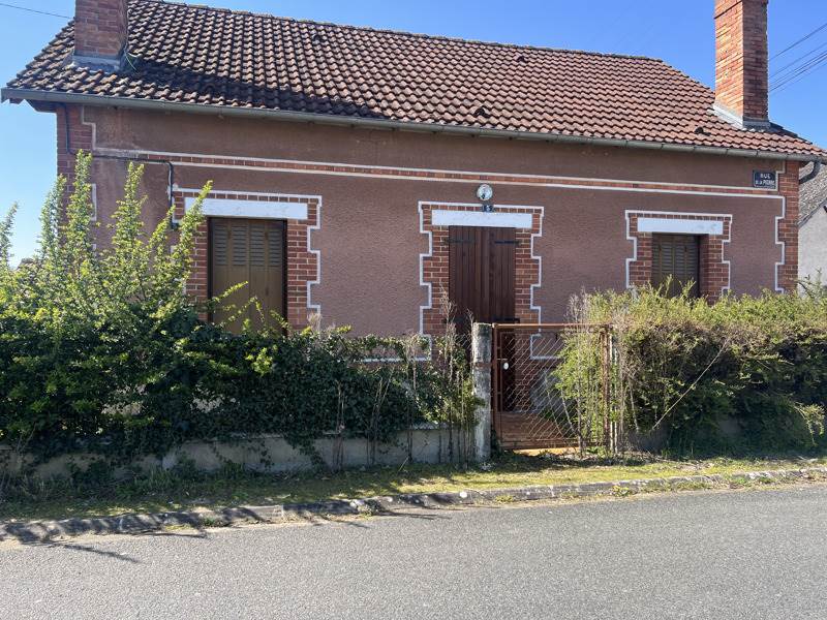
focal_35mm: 26
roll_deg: +0.0
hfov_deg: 67.3
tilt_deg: -0.5
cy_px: 310
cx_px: 414
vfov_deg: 53.1
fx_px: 621
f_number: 1.5
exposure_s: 1/1019
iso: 50
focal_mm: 5.7
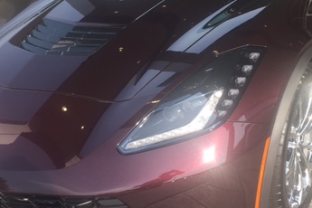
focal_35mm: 56
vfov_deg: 24.1
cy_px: 75
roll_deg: +4.5
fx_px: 485
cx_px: 158
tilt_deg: -24.1
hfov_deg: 35.6
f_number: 2.2
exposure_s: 1/452
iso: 25
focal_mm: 4.15
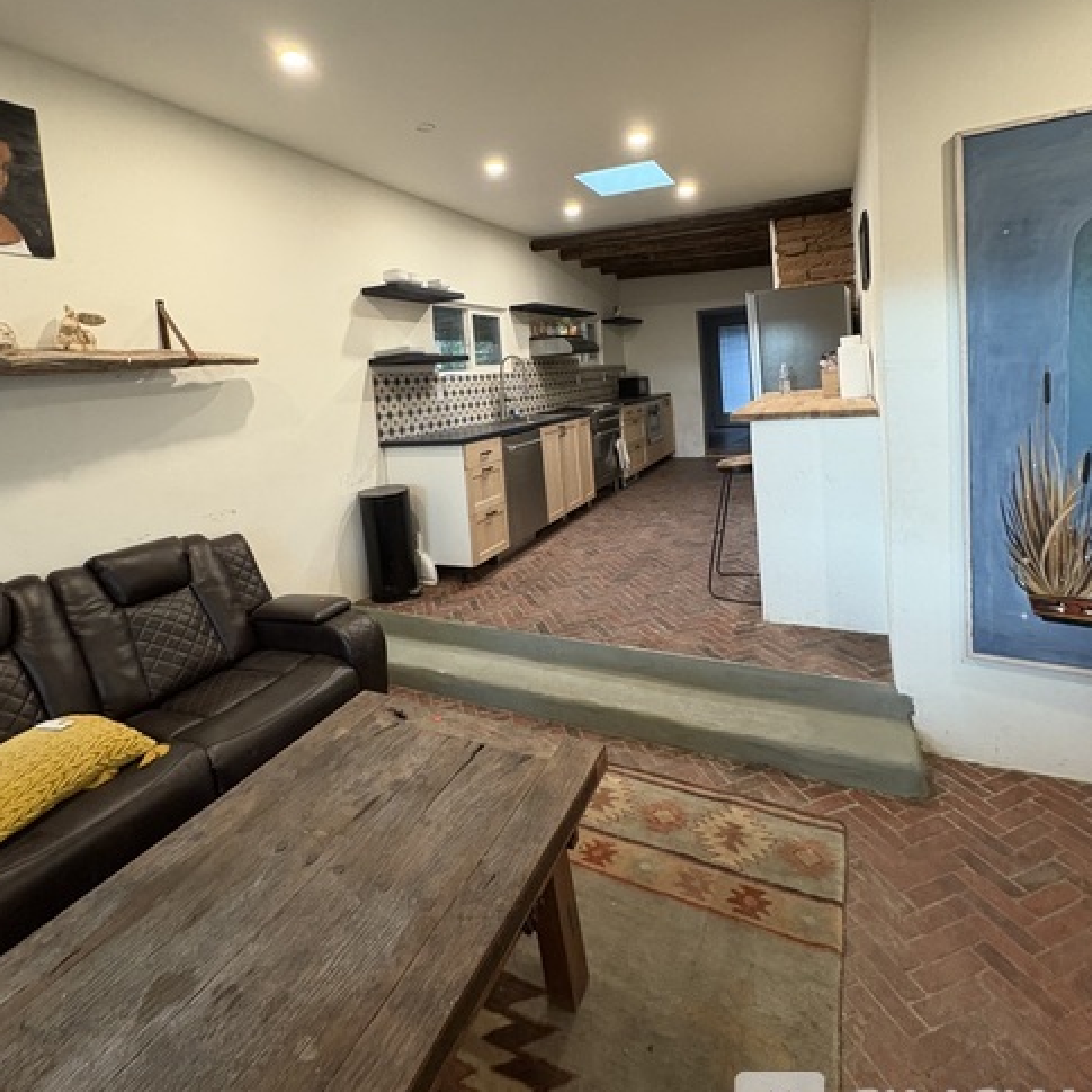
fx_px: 607
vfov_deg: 82.4
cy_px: 411
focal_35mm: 17
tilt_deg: -2.5
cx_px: 536
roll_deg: +5.1
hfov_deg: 84.0
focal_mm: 2.22
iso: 320
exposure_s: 1/60
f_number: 2.2
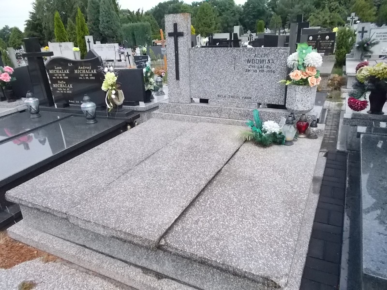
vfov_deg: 53.1
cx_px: 194
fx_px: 291
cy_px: 145
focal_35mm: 26
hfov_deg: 67.3
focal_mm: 4.6
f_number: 8
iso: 400
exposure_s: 1/400
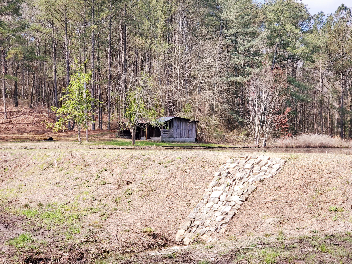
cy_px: 132
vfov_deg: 28.0
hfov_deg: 36.8
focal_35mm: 52
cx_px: 176
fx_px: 529
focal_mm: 6
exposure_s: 1/378
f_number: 2.4
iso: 50
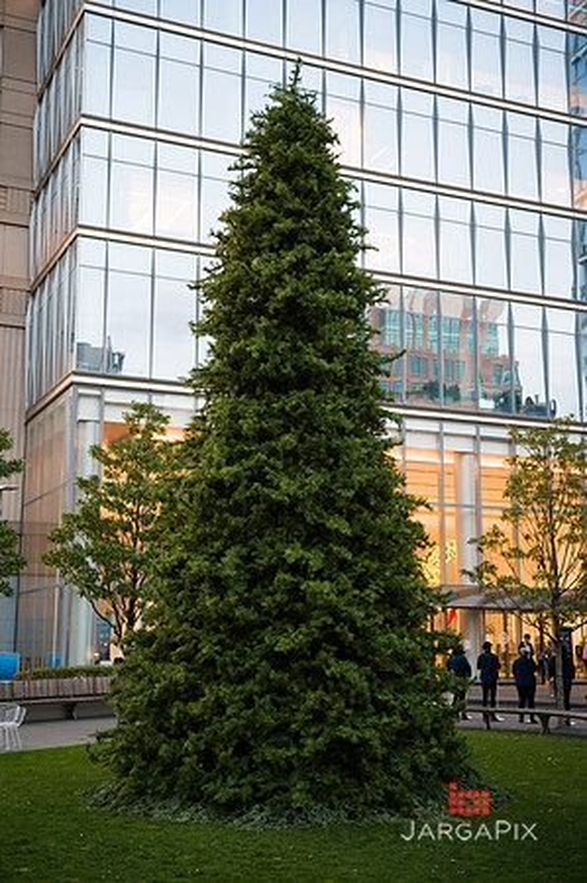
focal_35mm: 48
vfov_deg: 41.2
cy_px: 442
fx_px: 1177
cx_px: 294
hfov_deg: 28.0
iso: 1600
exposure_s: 1/200
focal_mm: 48
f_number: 3.2
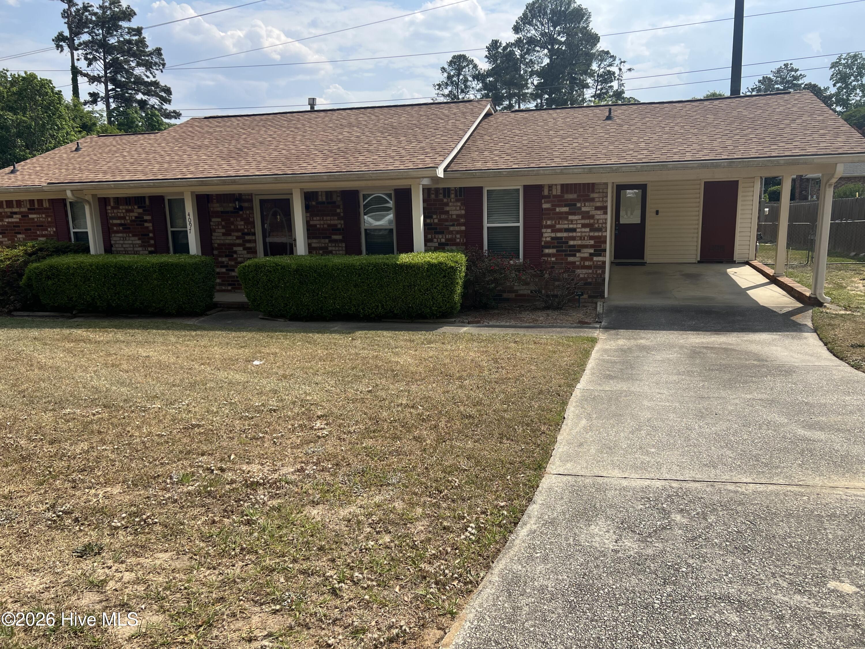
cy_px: 324
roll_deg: +1.5
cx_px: 432
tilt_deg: -12.2
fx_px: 650
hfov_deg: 67.3
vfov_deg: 53.1
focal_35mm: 26
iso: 50
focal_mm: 5.7
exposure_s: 1/4630
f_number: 1.5
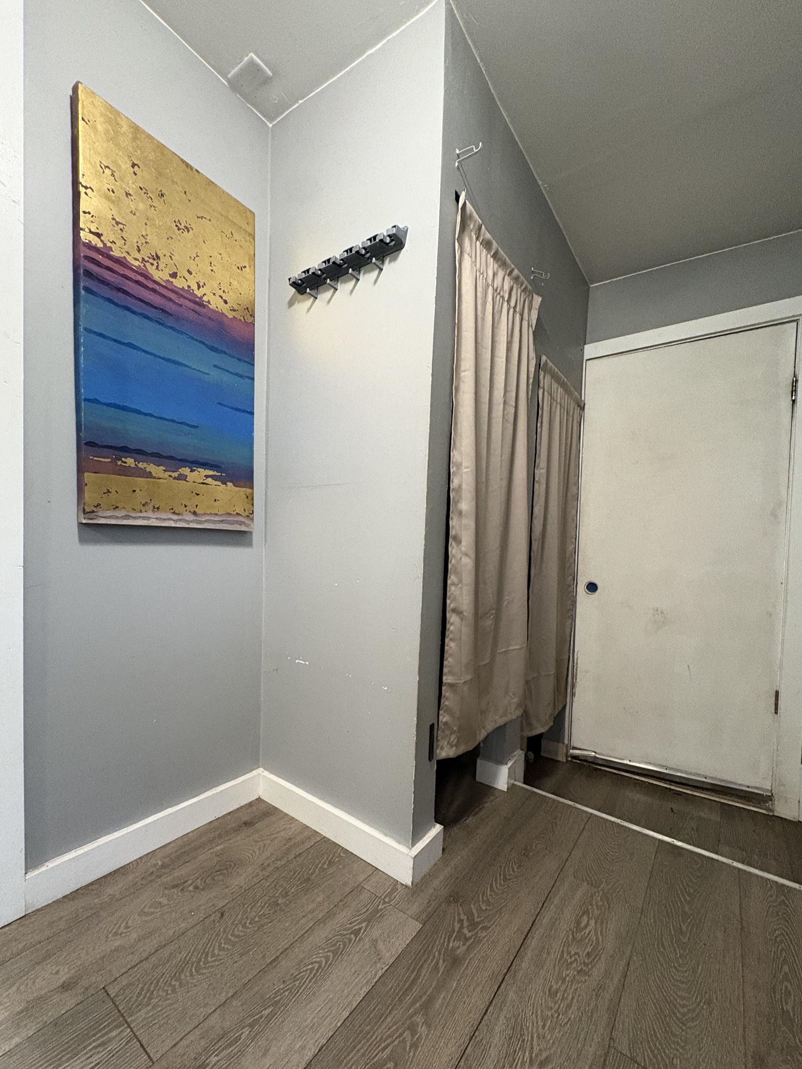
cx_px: 377
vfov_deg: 98.0
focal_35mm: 15
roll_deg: -1.7
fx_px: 463
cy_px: 567
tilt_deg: -0.8
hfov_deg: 81.7
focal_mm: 2.22
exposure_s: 1/60
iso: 640
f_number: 2.2
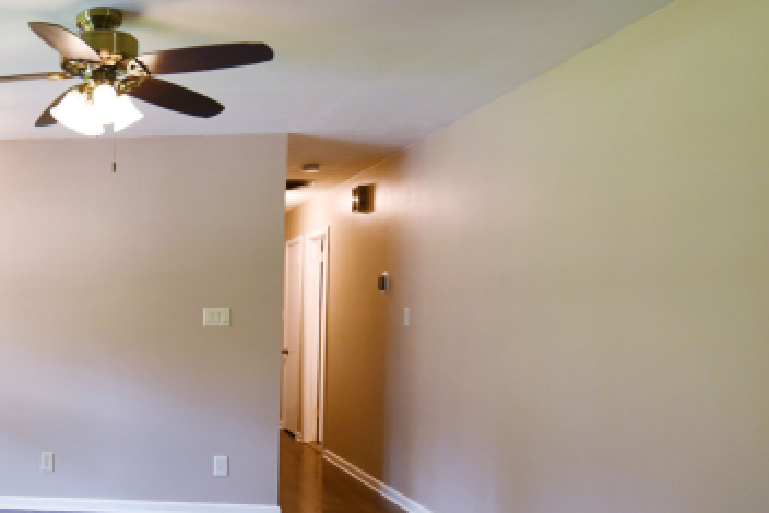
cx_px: 10
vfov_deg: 38.2
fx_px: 727
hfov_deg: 47.0
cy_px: 362
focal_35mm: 34
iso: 640
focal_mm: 16
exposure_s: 1/160
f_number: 2.8
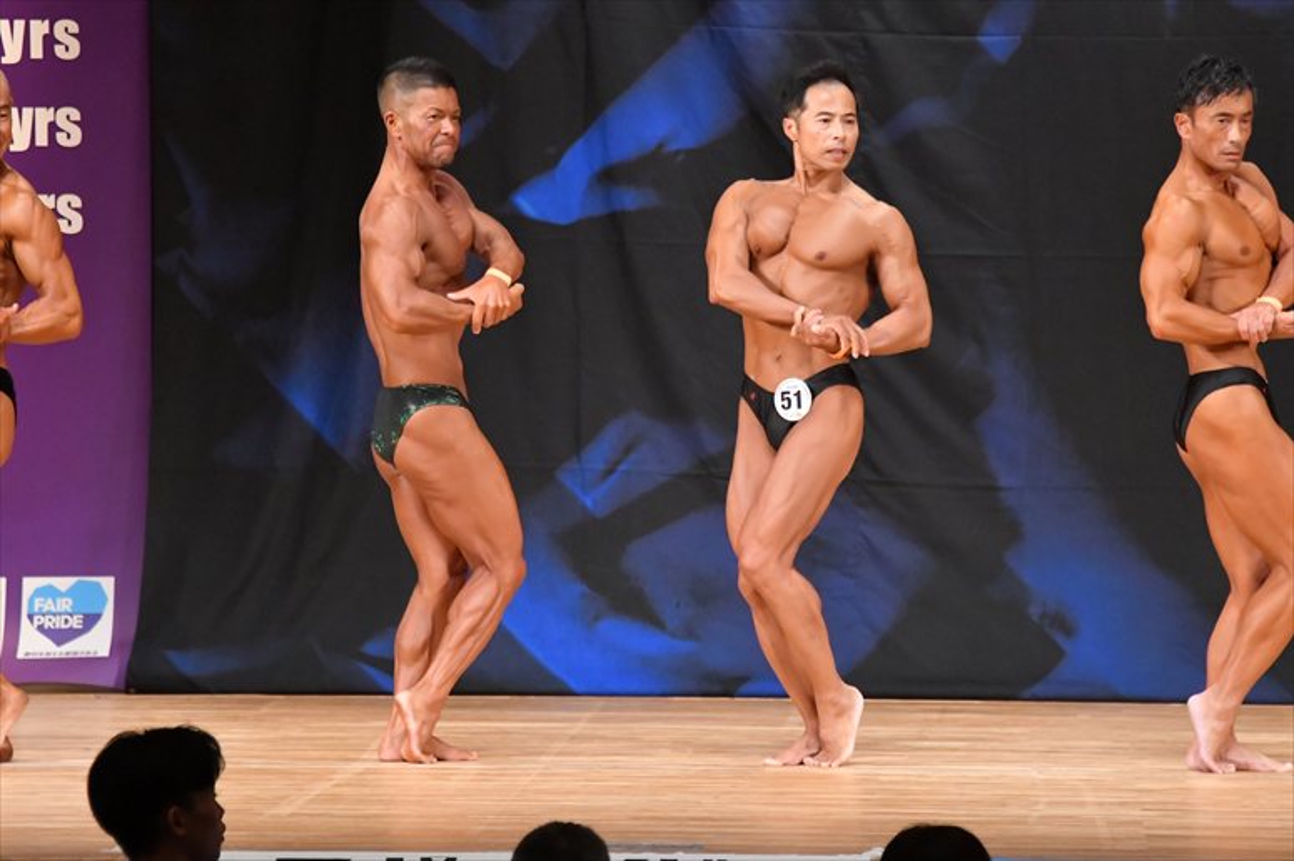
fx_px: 10239
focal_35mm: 285
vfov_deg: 4.8
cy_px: 430
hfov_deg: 7.2
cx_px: 647
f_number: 5.6
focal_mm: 190
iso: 7200
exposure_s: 1/400
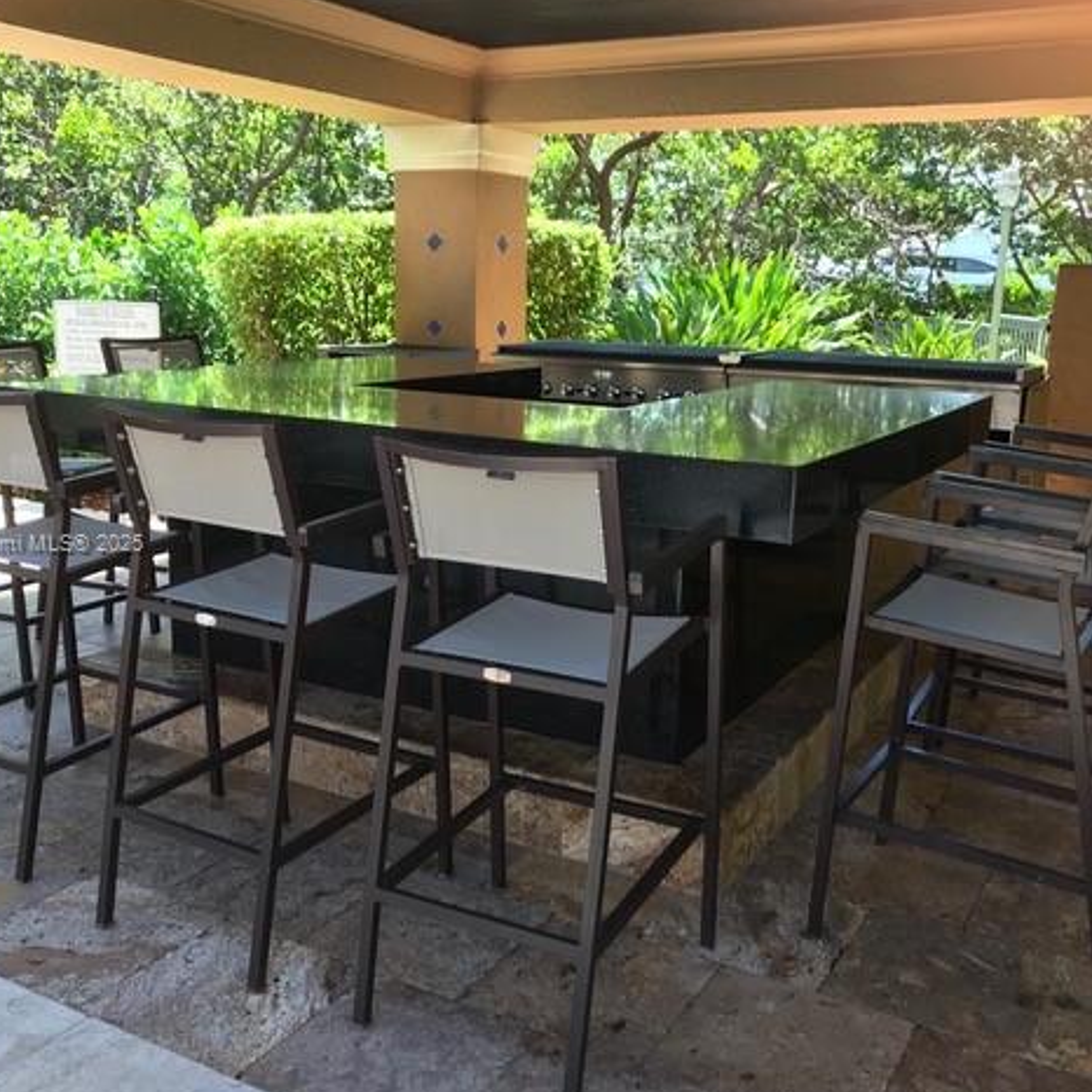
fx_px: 1213
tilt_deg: -11.8
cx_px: 569
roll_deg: -1.7
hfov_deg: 48.4
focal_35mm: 34
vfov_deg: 48.5
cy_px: 546
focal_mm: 3.99
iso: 20
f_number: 1.8
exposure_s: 1/170
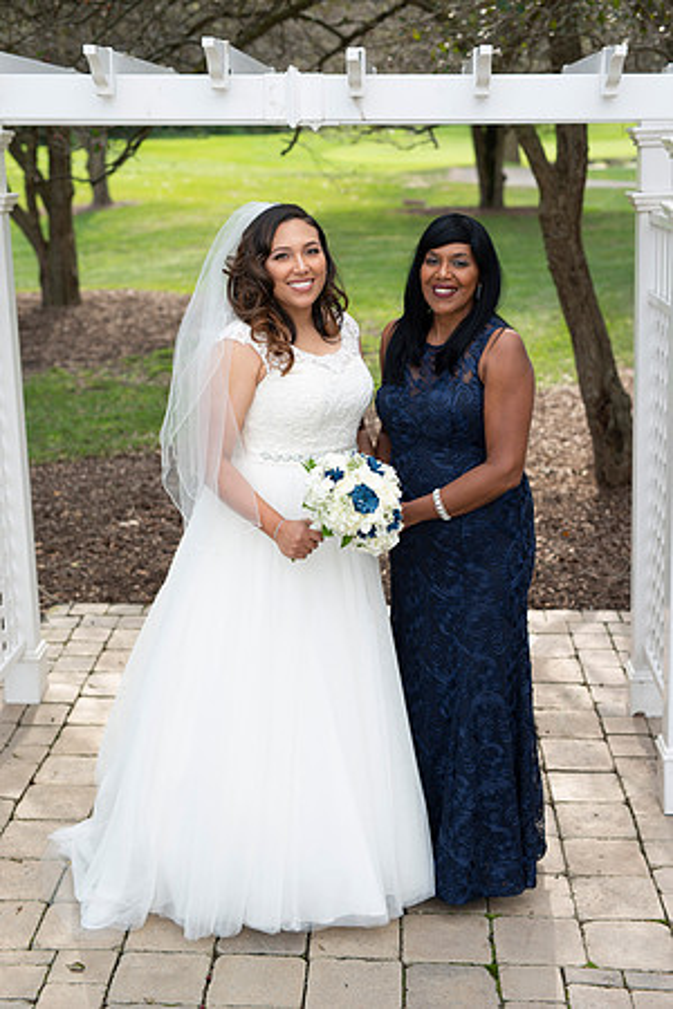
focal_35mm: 50
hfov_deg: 27.0
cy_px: 504
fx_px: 1402
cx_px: 336
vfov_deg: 39.6
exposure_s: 1/250
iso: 100
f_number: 3.2
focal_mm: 50
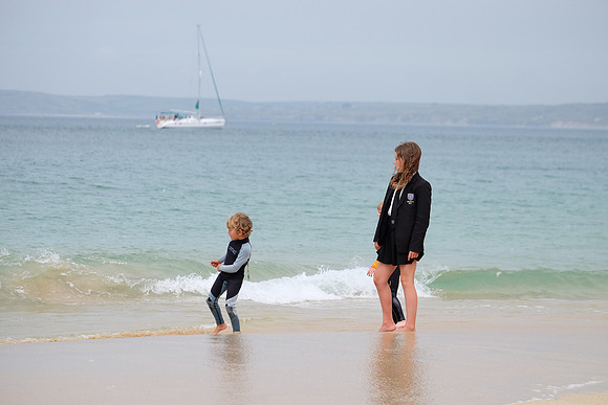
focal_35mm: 143
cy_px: 202
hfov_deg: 14.3
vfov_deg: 9.6
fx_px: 2416
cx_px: 304
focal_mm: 95
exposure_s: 1/1000
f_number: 4.5
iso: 200
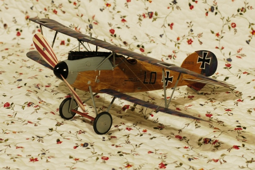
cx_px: 128
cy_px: 85
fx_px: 531
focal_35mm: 75
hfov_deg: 27.0
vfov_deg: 18.2
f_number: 5.6
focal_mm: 50
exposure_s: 1/2
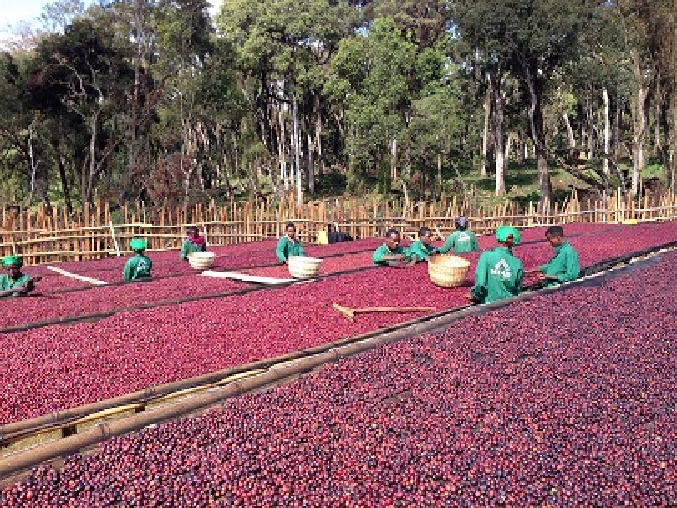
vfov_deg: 43.0
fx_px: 646
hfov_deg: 55.3
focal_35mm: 33
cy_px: 254
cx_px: 338
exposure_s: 1/448
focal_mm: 4.12
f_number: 2.4
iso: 50
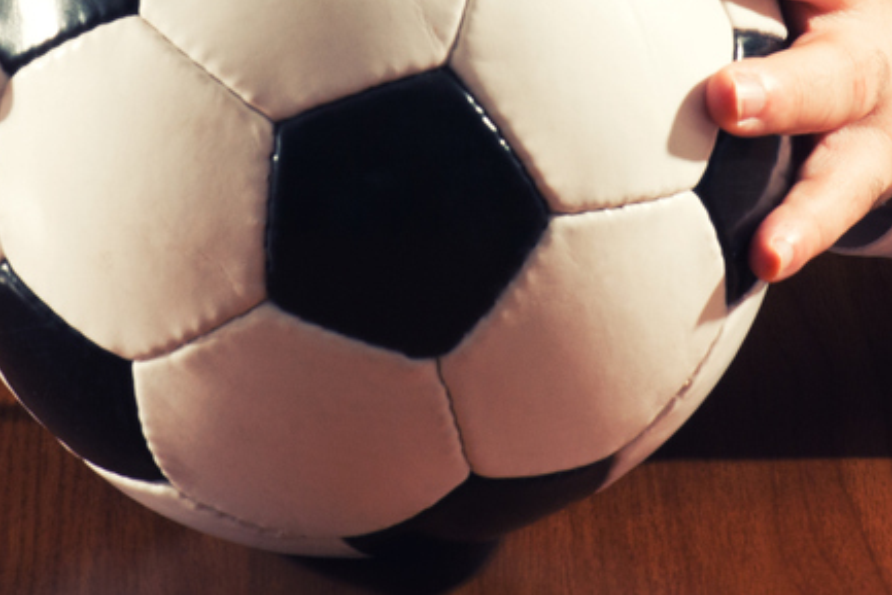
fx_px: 7535
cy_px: -224
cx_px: 406
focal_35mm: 304
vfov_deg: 4.5
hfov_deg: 6.8
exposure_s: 1/200
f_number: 18
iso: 100
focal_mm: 105
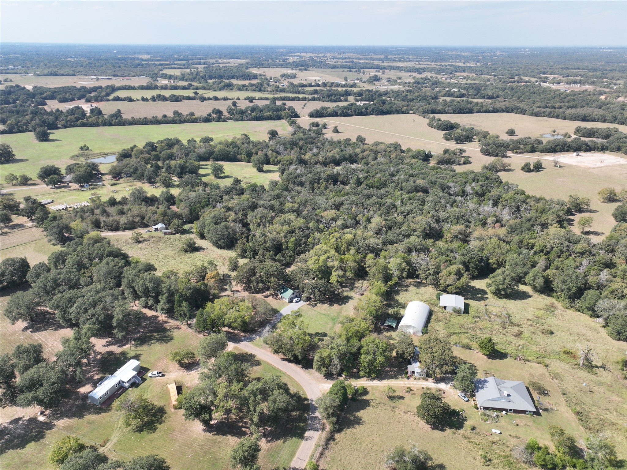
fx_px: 435
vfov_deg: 56.8
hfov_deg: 71.6
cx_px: 314
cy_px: 235
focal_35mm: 24
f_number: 2.8
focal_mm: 12.29
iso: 100
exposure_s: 1/2000
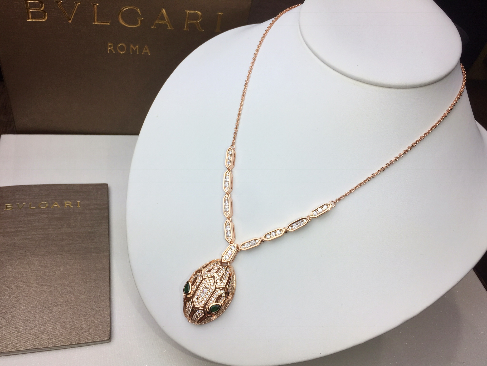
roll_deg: -14.9
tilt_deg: -42.9
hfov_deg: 61.7
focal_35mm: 29
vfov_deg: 48.2
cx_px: 244
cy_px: 183
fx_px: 408
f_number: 2.2
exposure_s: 1/147
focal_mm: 4.15
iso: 32
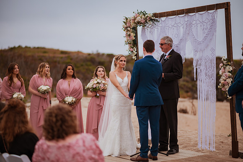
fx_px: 573
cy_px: 81
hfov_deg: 23.9
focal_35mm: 85
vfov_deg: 16.1
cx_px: 122
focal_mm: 85
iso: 200
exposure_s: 1/2000
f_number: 1.8
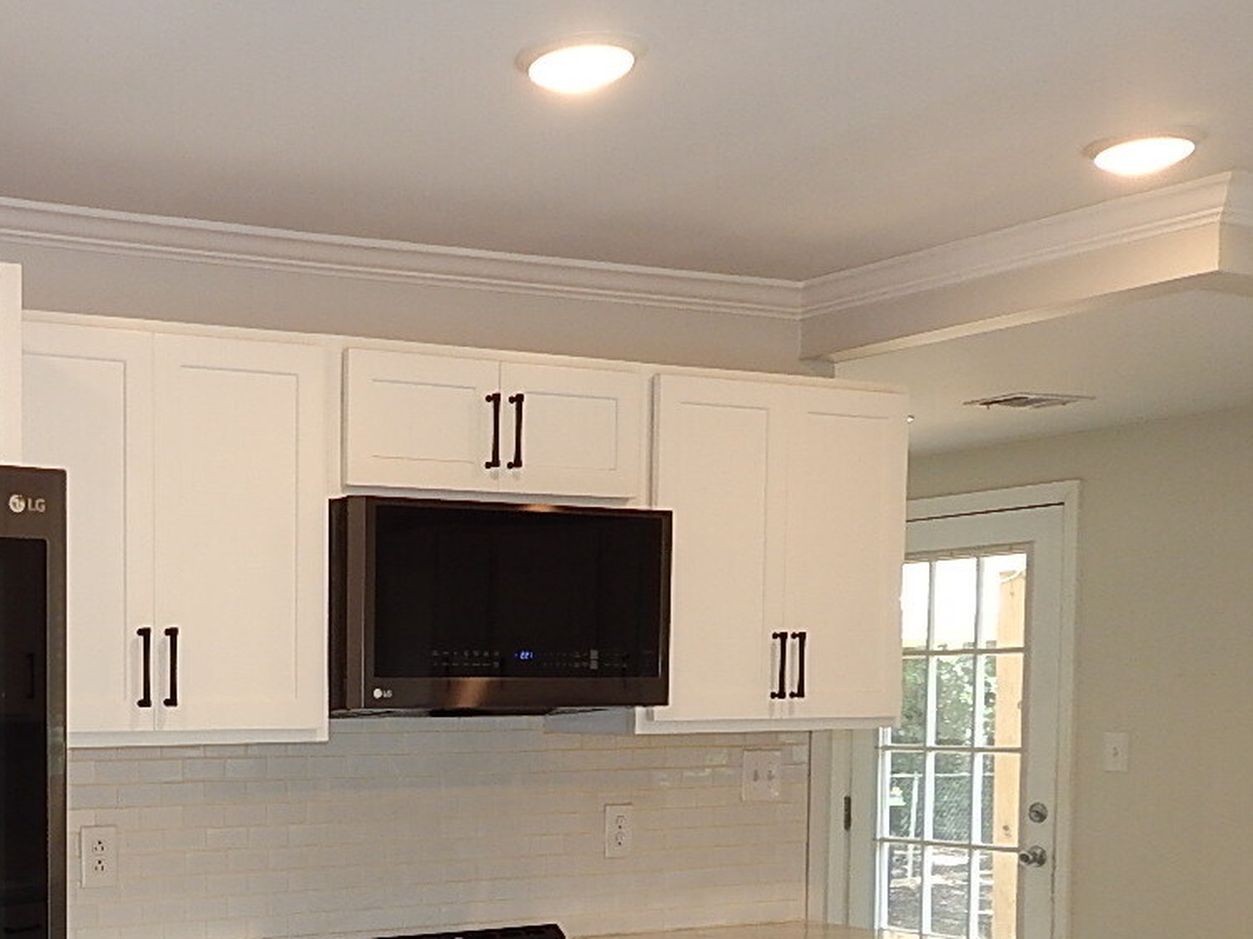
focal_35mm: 49
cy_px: 839
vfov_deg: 28.6
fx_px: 1773
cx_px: 47
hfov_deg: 35.7
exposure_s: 1/30
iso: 125
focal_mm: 4
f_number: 3
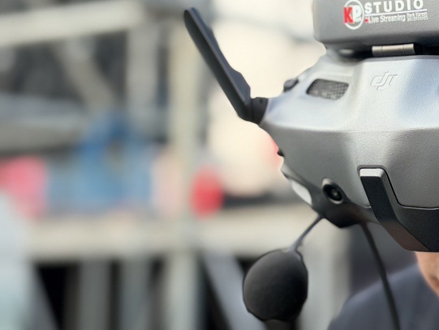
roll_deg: +0.6
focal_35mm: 99
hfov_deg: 19.5
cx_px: 382
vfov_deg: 14.7
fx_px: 1256
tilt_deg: +9.8
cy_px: 2
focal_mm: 6.76
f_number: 1.78
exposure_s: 1/726
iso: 64
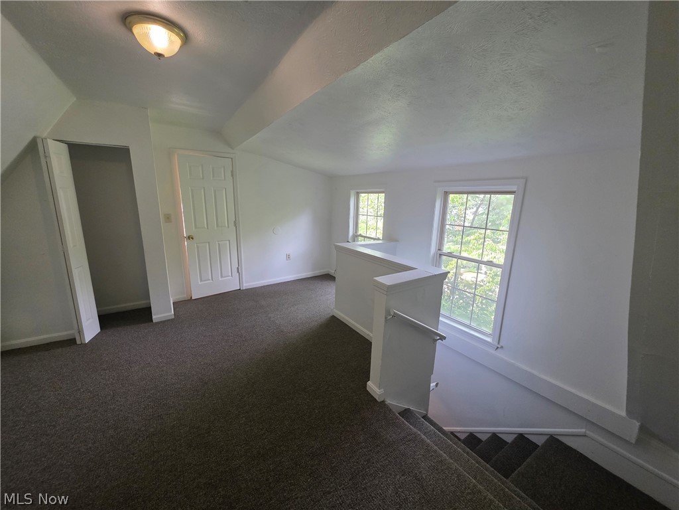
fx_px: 255
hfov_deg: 106.2
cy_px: 255
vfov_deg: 89.9
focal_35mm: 13
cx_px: 340
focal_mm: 2.2
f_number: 1.9
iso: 250
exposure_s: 1/120
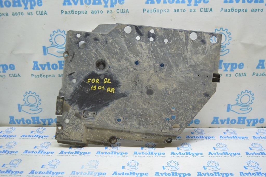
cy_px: 88
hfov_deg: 57.3
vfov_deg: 39.9
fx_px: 244
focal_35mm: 33
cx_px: 133
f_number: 3.8
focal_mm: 22
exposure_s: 1/40
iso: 400
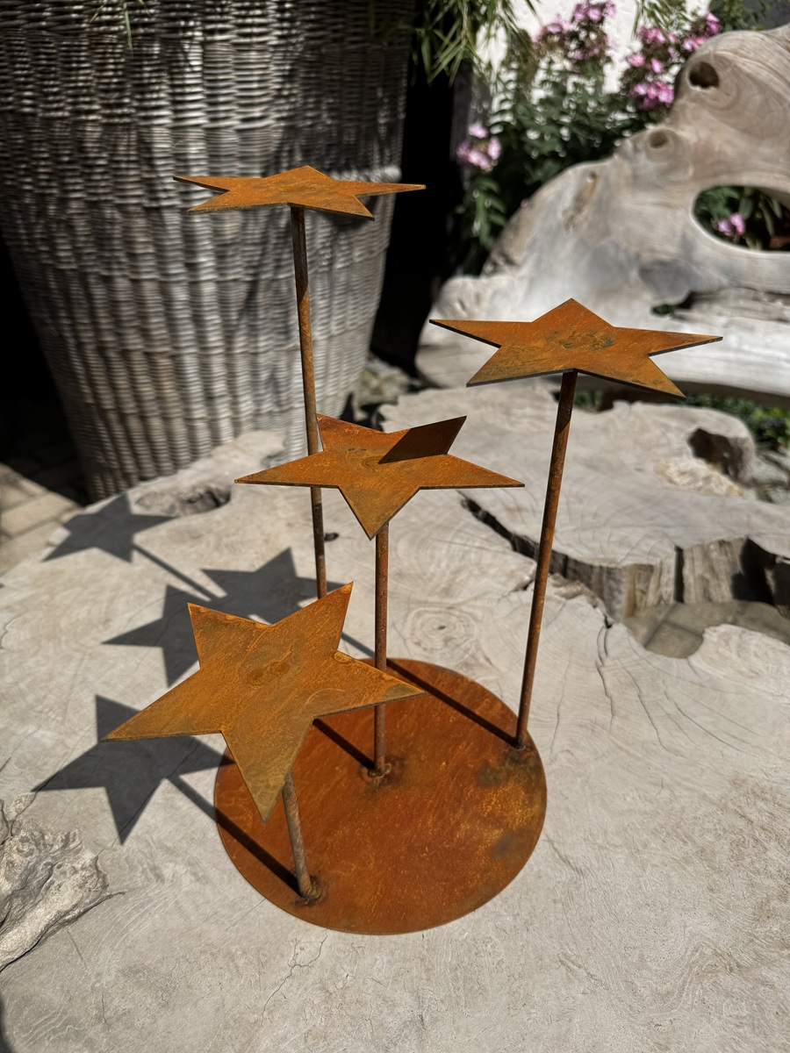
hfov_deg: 56.8
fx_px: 730
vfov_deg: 71.6
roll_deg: -1.7
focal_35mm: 24
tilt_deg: -32.7
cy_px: 526
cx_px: 395
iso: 80
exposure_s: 1/7937
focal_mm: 6.76
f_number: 1.78
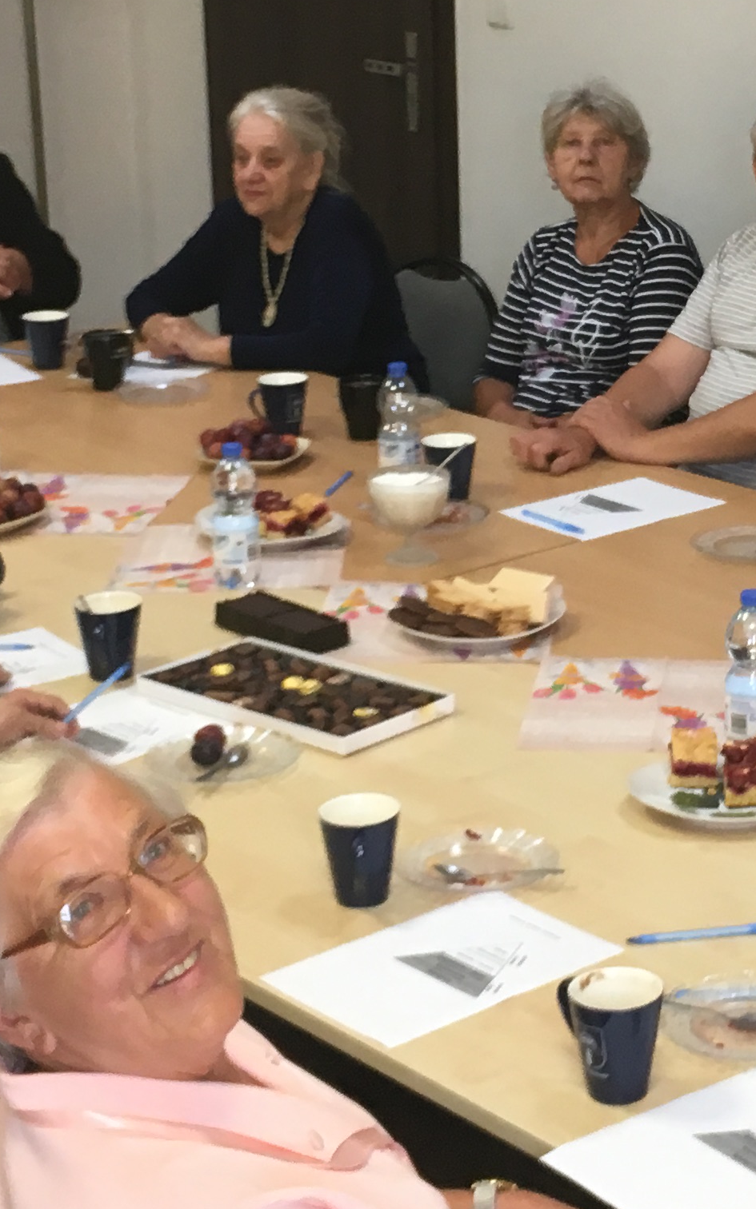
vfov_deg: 25.0
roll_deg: -0.3
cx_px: 722
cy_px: 366
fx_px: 2703
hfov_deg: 15.7
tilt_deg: -14.6
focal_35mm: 82
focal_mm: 4.15
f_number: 2.2
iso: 32
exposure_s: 1/33
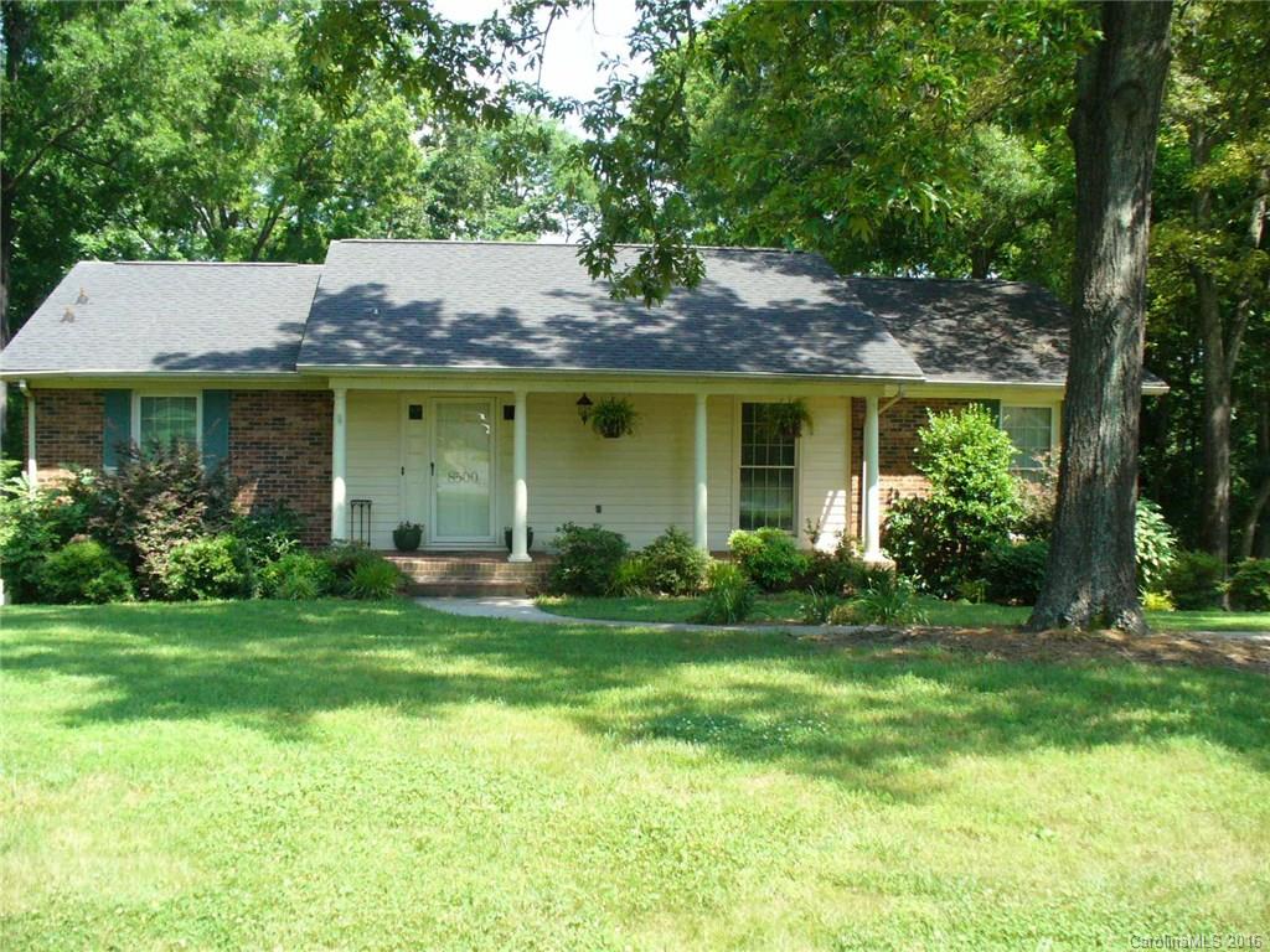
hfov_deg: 50.1
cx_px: 635
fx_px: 1357
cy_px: 476
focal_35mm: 37
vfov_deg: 38.7
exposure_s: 1/640
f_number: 2.8
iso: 200
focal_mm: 6.1
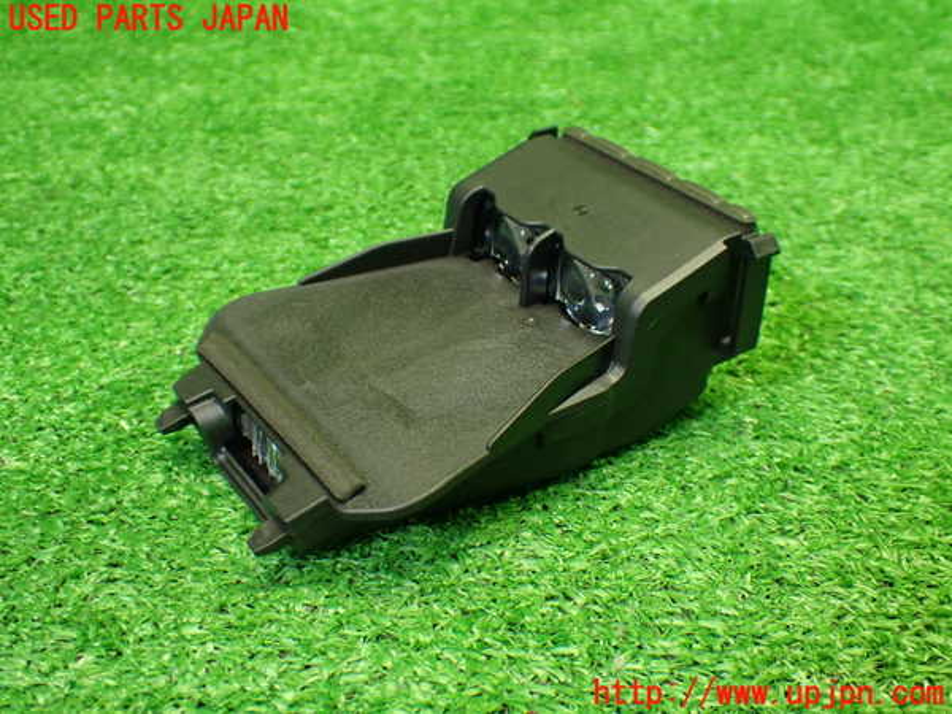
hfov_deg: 45.8
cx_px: 476
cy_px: 357
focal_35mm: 41
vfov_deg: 35.1
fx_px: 1128
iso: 800
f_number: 2.8
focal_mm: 7.31
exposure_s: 1/80
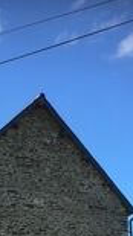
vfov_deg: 23.0
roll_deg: +1.2
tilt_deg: +5.0
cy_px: 263
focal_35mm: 87
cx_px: 47
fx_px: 546
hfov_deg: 13.9
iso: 25
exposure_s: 1/827
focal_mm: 4.15
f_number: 2.2
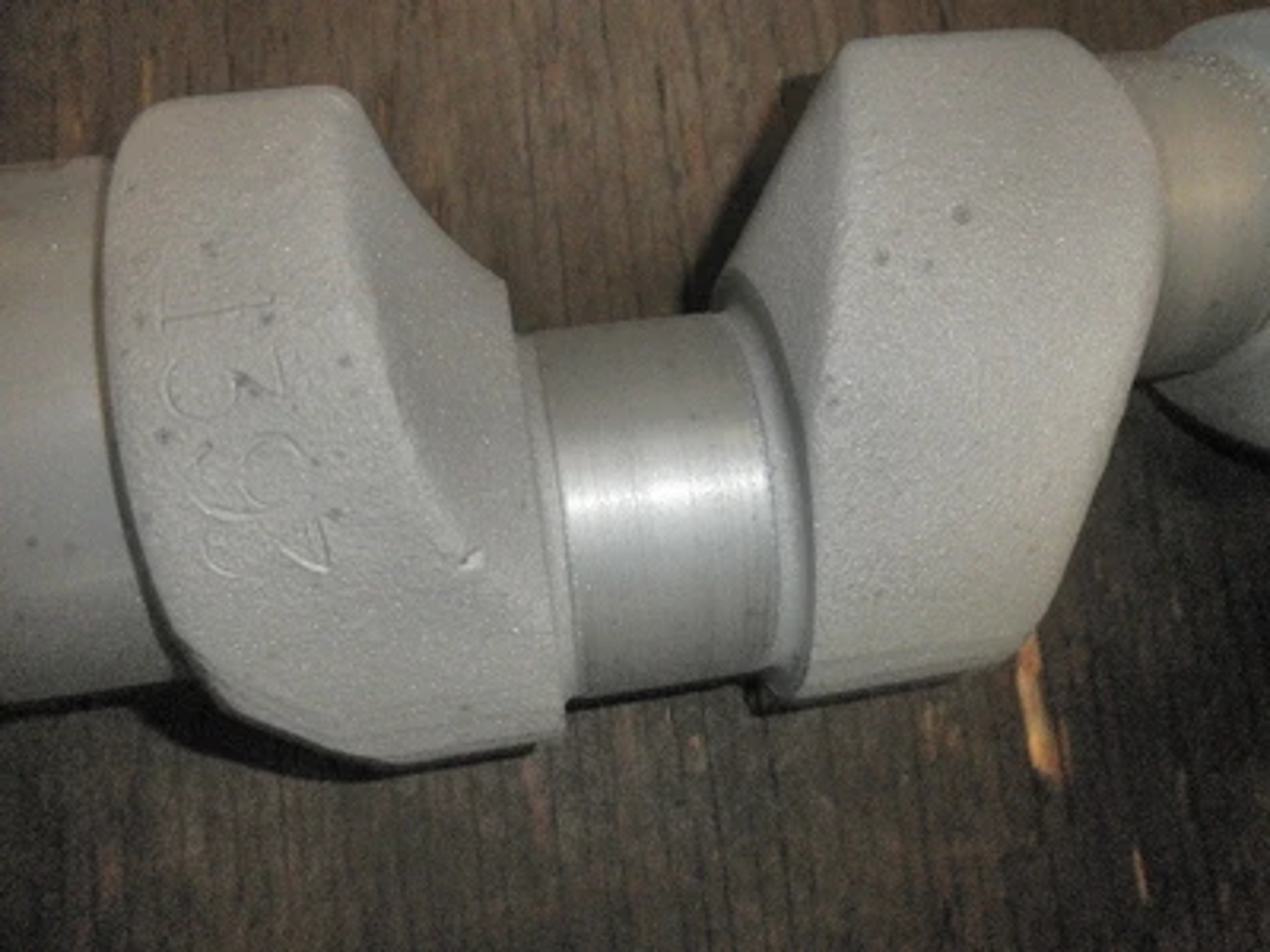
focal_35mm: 28
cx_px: 635
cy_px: 476
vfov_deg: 49.7
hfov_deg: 63.4
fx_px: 1027
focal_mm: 5
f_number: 8.5
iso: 200
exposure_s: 1/30
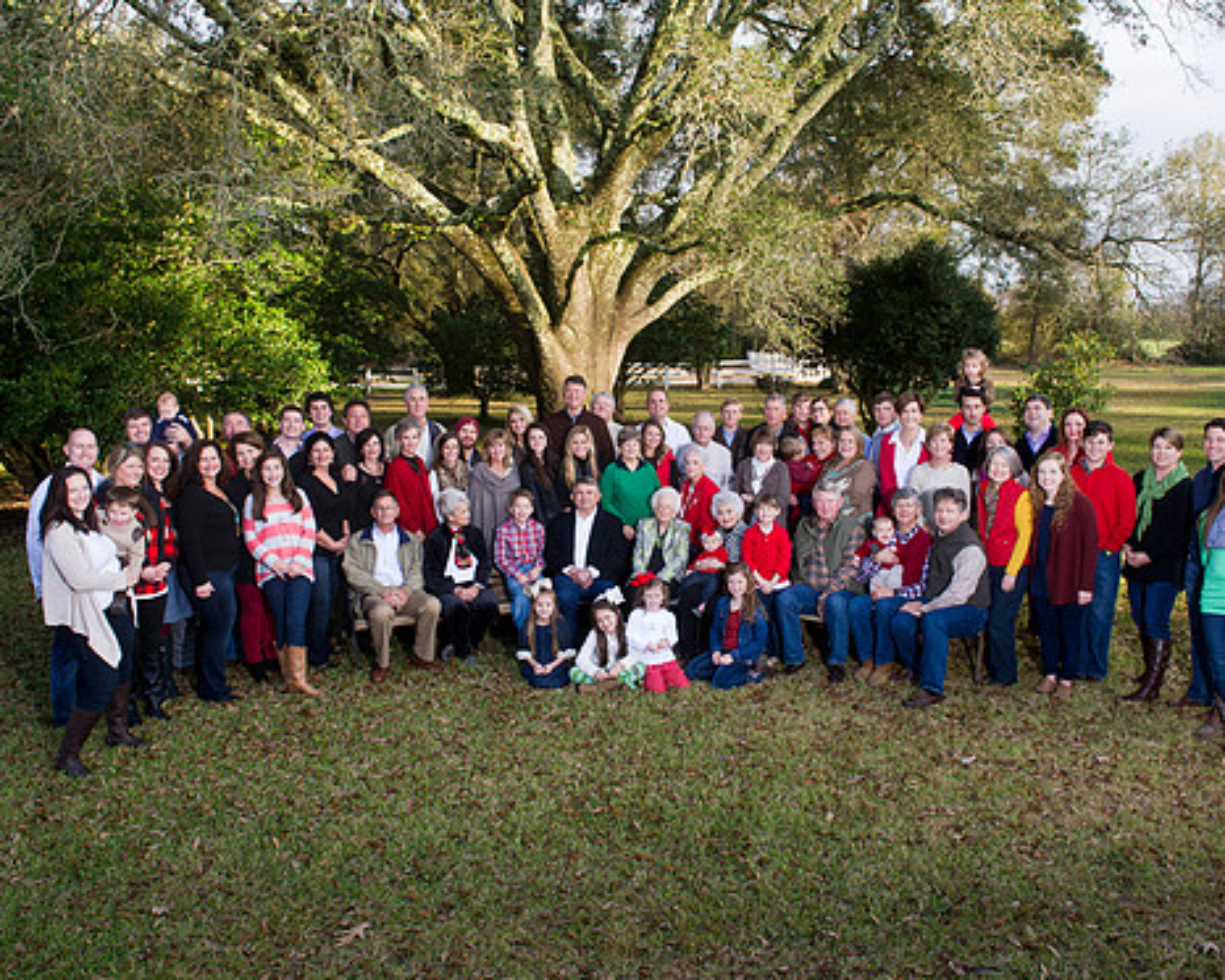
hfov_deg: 62.2
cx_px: 634
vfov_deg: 51.5
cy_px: 476
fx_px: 1015
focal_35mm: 28
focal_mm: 24
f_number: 8
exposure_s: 1/320
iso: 1000
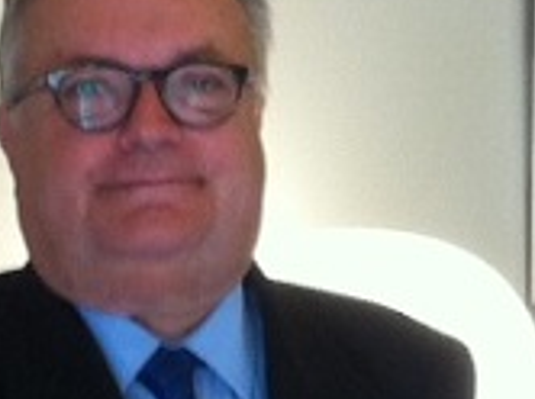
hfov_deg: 7.8
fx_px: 3905
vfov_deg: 5.9
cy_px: 312
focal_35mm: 253
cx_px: 645
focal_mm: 3.85
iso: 80
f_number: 2.8
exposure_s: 1/30
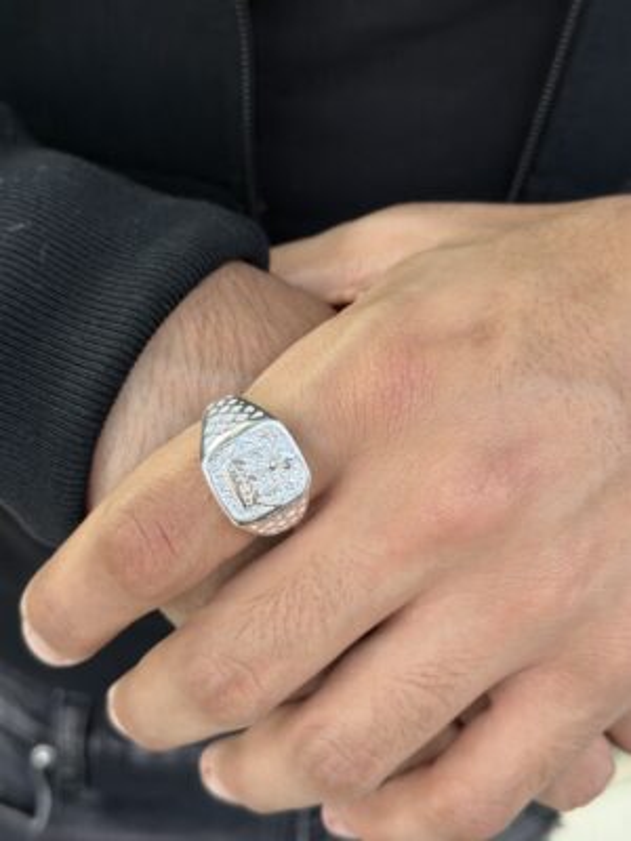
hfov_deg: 30.3
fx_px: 1167
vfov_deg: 39.7
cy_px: 420
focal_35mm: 48
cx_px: 316
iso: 200
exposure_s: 1/50
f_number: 1.78
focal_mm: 6.76
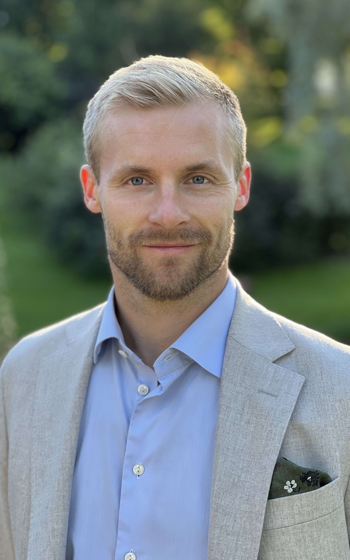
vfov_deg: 25.2
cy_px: 281
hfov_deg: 15.9
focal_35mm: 82
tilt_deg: -2.3
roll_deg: +3.0
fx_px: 1252
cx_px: 180
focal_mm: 9
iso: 80
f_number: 2.8
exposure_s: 1/121
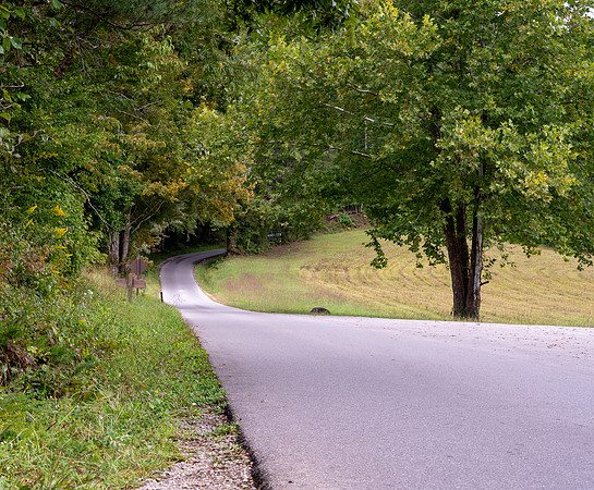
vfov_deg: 19.5
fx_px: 1430
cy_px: 245
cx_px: 226
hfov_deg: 23.4
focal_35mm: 80
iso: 50
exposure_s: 1/15
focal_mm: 70
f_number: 11
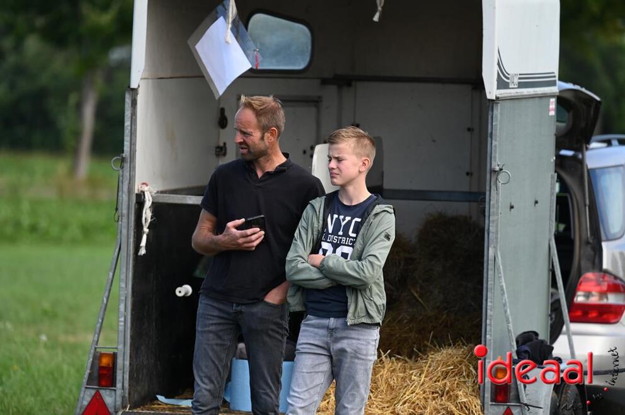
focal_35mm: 400
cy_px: 208
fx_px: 6936
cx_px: 312
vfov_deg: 3.4
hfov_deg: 5.2
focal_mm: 400
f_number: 5.6
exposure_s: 1/800
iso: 500
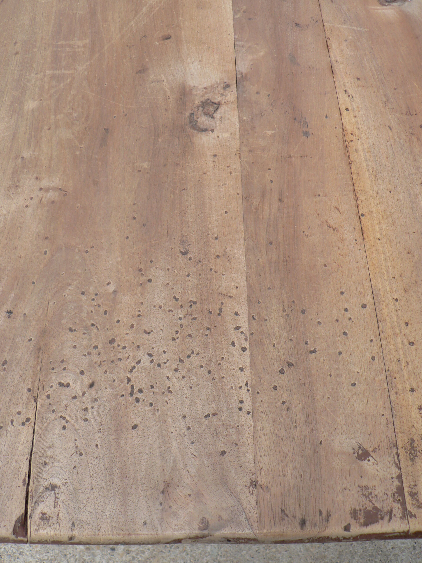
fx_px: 585
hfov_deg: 39.7
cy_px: 282
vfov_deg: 51.4
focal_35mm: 36
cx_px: 211
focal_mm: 6
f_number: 2.8
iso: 80
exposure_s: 1/320
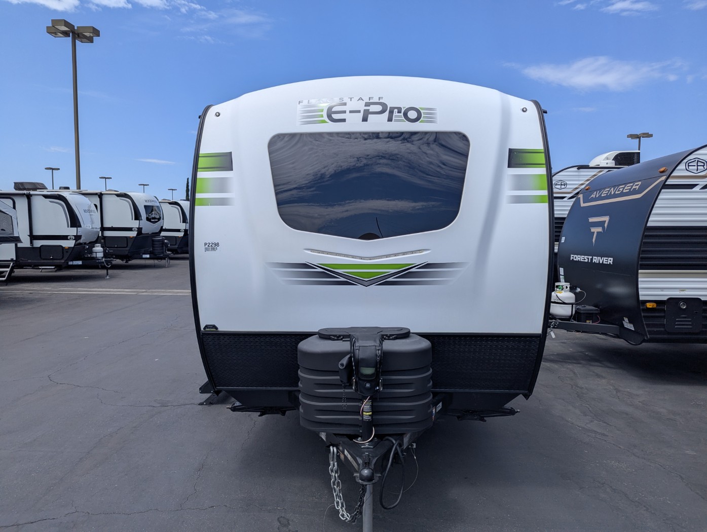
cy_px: 266
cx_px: 354
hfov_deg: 71.5
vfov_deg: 56.9
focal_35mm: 24
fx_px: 491
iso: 48
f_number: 1.85
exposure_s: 1/3145
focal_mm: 6.81
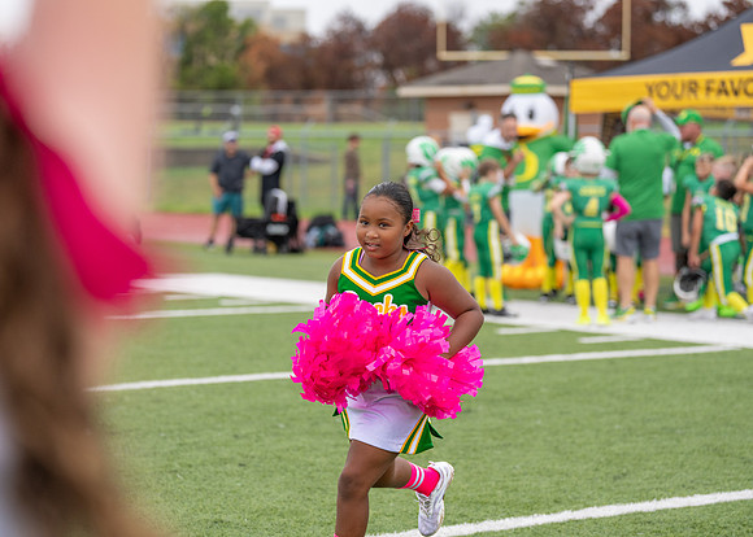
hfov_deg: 20.5
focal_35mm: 97
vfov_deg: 14.7
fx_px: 2084
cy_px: 268
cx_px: 350
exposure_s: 1/2000
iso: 500
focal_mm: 93
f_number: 2.8
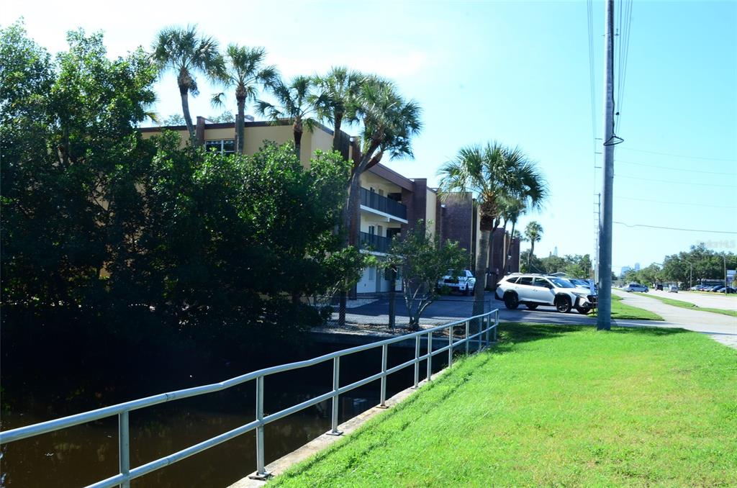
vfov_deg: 39.8
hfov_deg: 57.3
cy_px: 244
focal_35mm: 33
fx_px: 674
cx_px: 368
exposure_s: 1/25
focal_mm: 22
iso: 125
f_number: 18
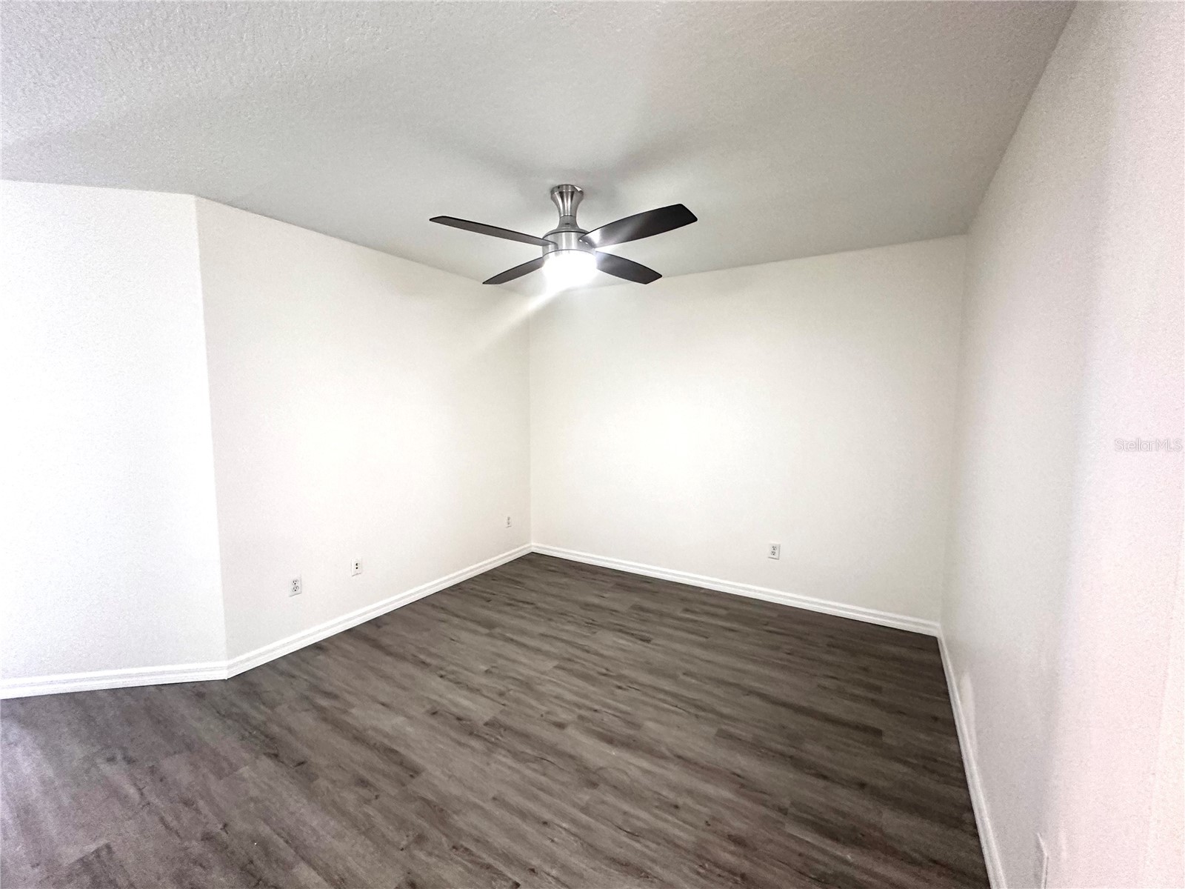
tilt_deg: -5.9
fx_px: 479
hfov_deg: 102.1
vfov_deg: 85.7
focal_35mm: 14
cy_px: 444
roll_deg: -1.6
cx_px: 592
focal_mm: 2.22
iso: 320
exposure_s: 1/60
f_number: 2.2
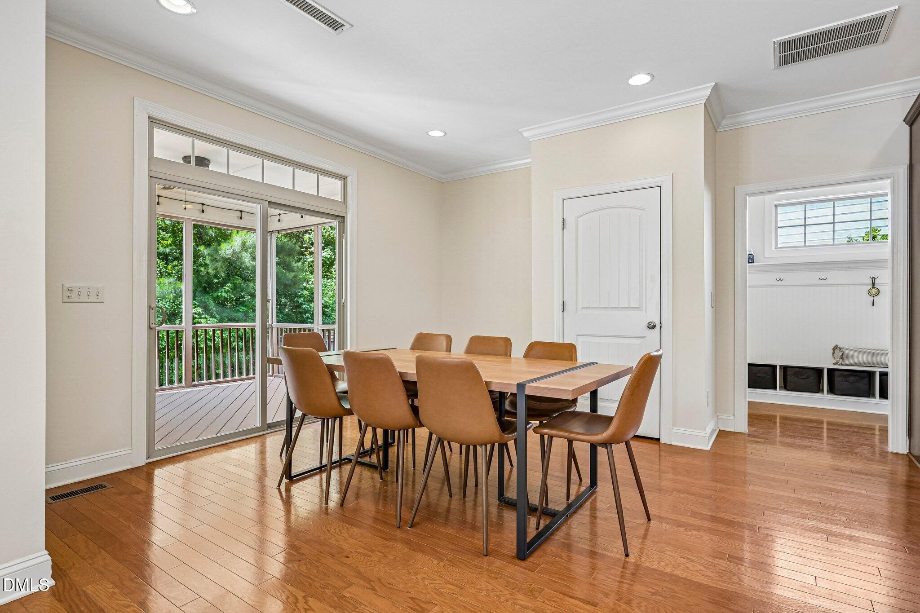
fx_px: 460
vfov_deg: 67.4
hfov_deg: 90.0
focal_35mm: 18
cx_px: 460
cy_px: 306
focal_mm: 18
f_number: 8
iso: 400
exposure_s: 1/10
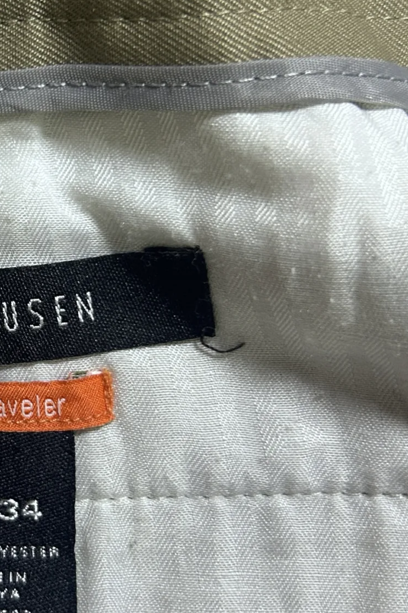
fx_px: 1055
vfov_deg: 32.4
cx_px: -33
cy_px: 284
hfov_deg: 20.9
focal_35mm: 62
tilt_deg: -62.0
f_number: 1.5
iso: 160
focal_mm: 5.7
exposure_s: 1/50
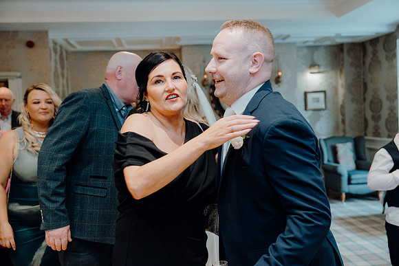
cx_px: 200
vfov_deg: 32.6
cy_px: 133
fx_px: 455
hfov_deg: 47.4
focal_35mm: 41
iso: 2500
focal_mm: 41
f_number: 3.5
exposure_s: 1/160
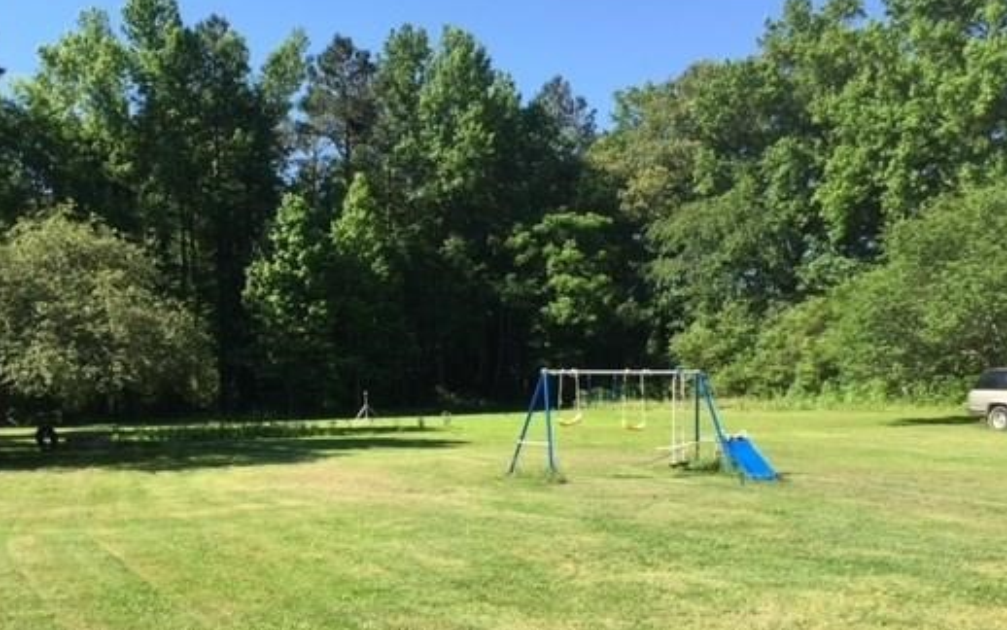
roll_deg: +0.4
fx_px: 1043
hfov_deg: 51.1
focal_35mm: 38
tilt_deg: -1.4
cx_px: 389
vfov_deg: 33.4
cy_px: 395
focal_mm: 4.15
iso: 32
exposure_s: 1/920
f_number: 2.2
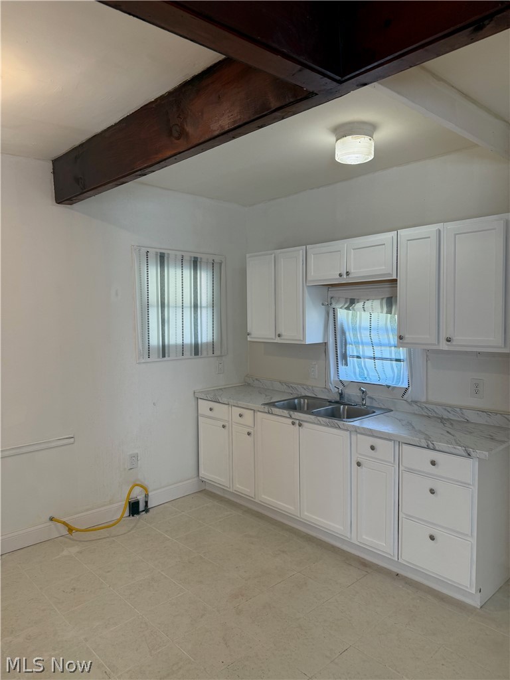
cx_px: 255
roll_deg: +0.2
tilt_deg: -4.0
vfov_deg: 71.6
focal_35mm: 24
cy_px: 340
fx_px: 471
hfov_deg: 56.8
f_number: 1.78
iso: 100
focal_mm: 6.76
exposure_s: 1/120
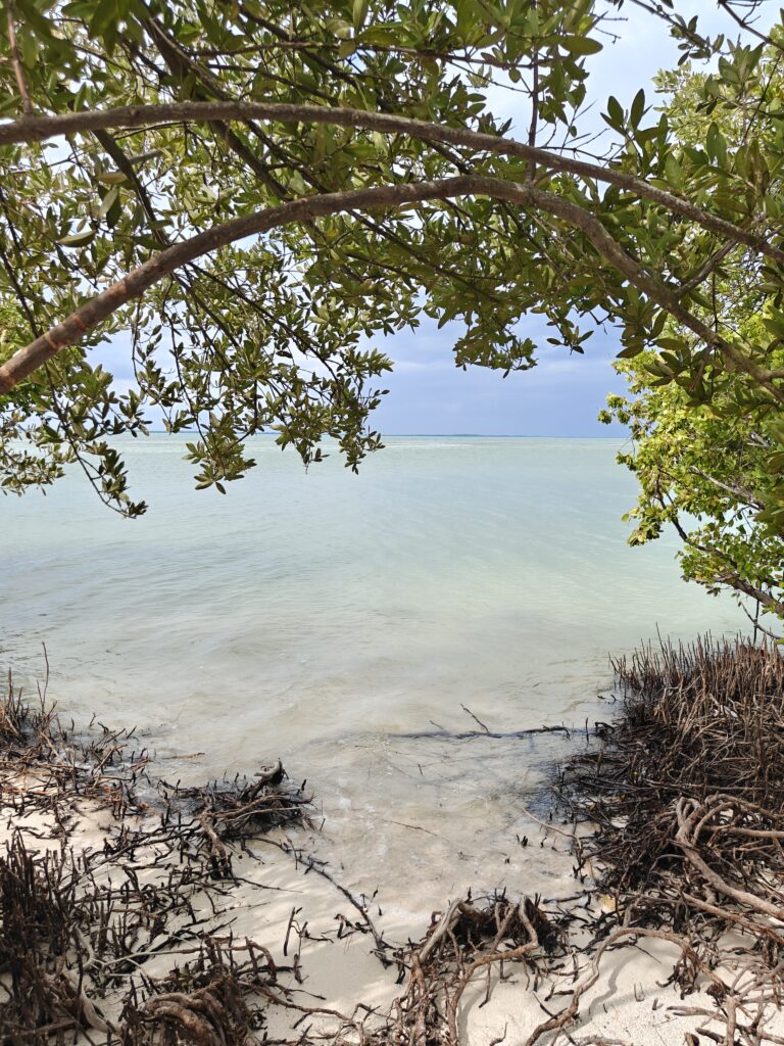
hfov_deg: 56.8
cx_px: 392
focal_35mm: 24
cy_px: 523
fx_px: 725
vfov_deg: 71.6
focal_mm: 5.59
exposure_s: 1/1947
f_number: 1.8
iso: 80
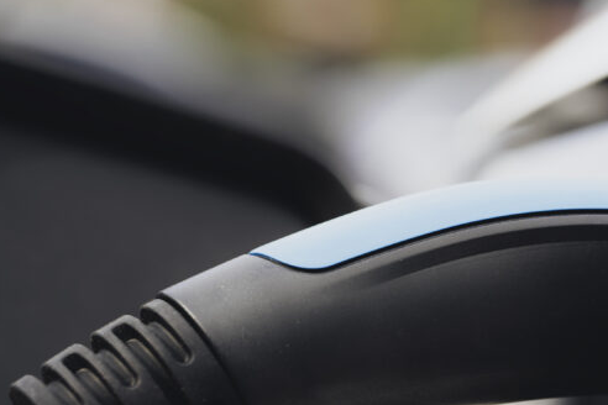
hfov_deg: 11.7
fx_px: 2955
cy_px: 395
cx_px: 549
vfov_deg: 7.8
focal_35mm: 175
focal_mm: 56
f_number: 2.8
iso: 100
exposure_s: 1/500
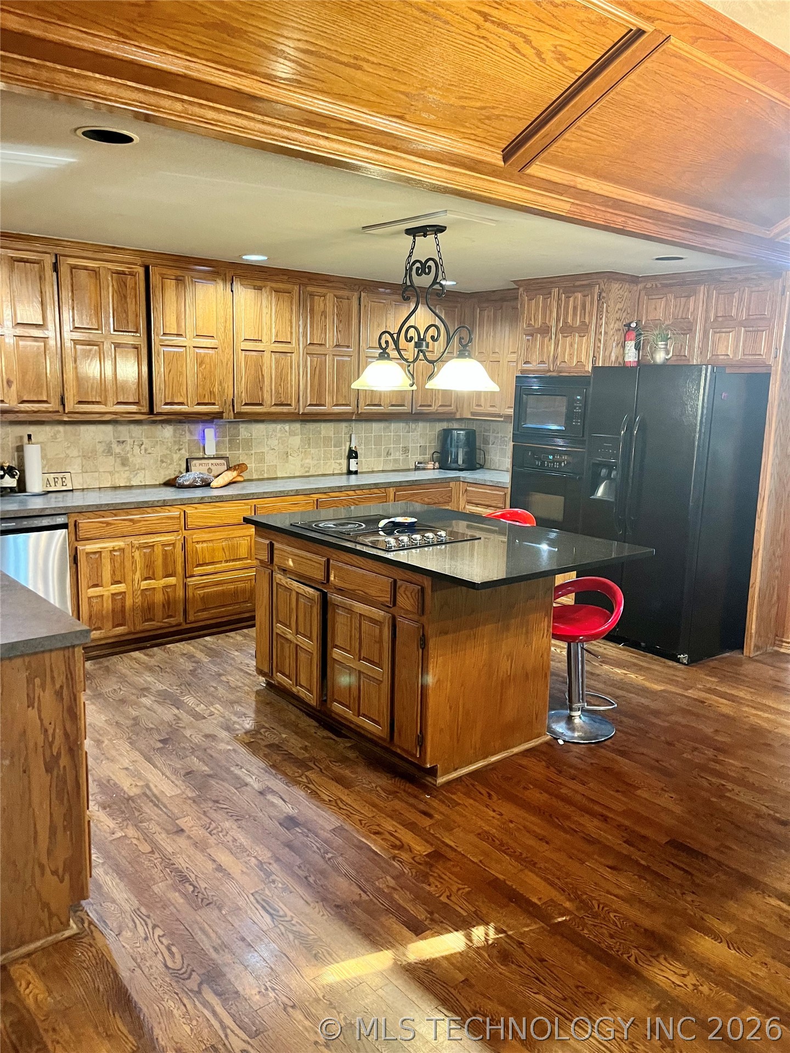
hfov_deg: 53.1
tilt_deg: -10.3
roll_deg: -2.3
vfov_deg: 67.3
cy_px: 526
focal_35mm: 26
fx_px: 791
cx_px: 395
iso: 400
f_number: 1.6
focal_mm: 5.1
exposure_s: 1/40
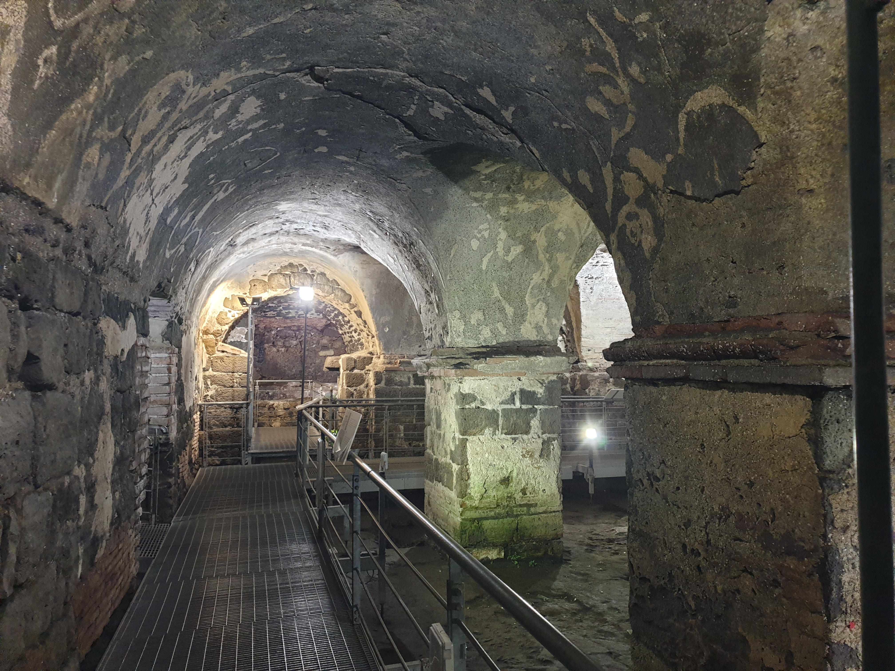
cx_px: 448
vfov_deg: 53.1
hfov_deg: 67.3
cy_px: 336
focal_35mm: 26
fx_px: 672
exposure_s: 1/50
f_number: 1.5
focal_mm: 4.3
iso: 320
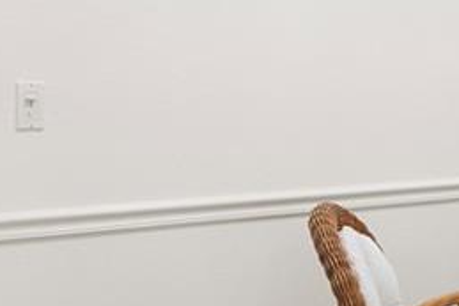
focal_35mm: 99
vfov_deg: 13.8
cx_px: 413
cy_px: 108
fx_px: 1263
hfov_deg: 20.2
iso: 1000
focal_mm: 16
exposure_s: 1/20
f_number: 8
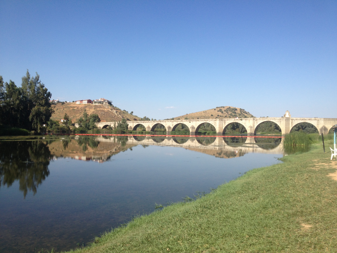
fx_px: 341
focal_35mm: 35
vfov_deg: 40.7
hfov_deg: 52.6
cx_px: 168
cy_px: 126
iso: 50
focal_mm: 4.28
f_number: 2.4
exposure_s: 1/1623
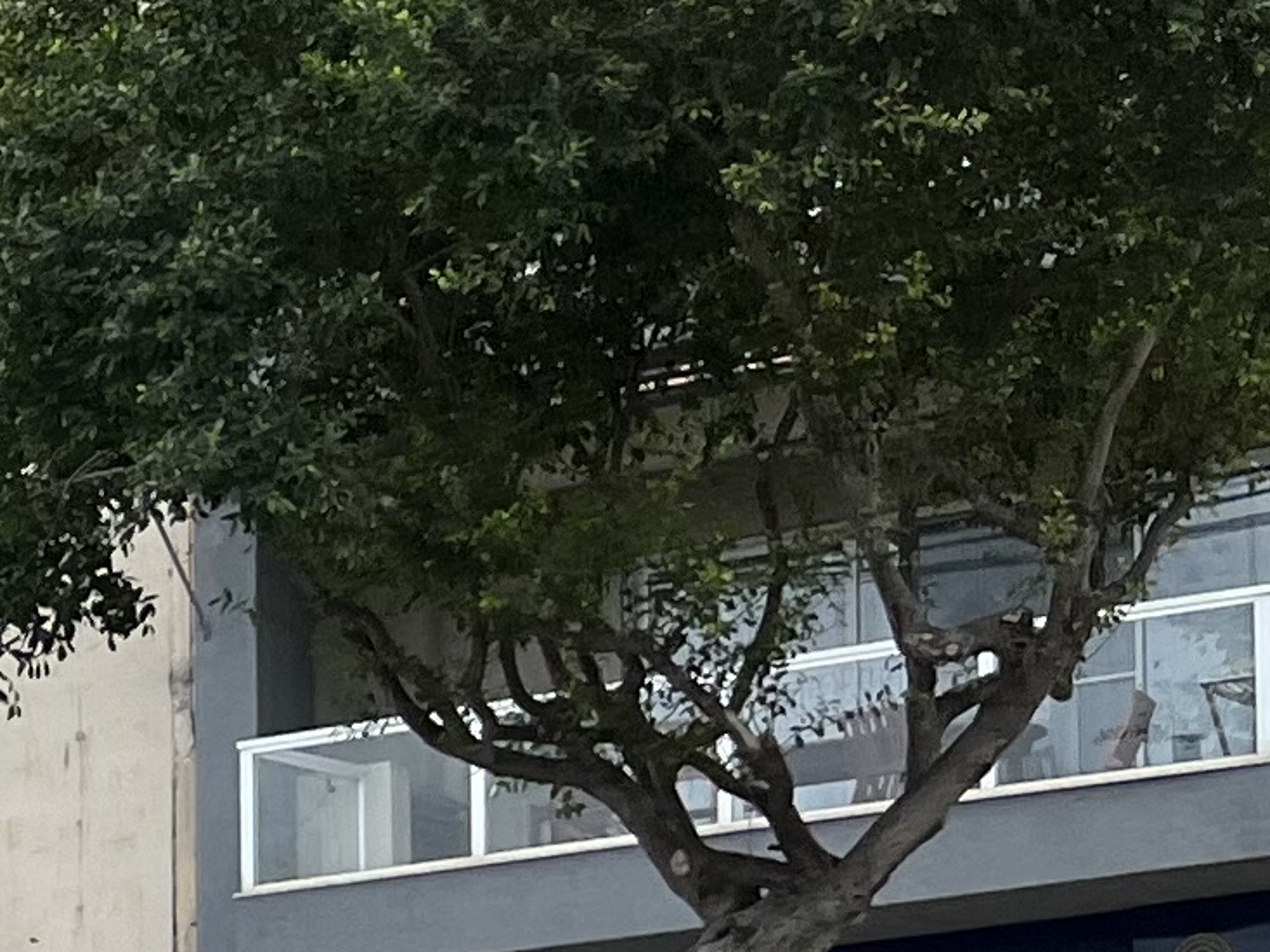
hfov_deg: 10.9
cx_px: -2083
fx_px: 5247
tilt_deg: -2.0
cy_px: 1791
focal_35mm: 143
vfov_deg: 9.8
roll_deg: +0.3
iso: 50
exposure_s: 1/1862
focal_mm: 5.1
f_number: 1.6
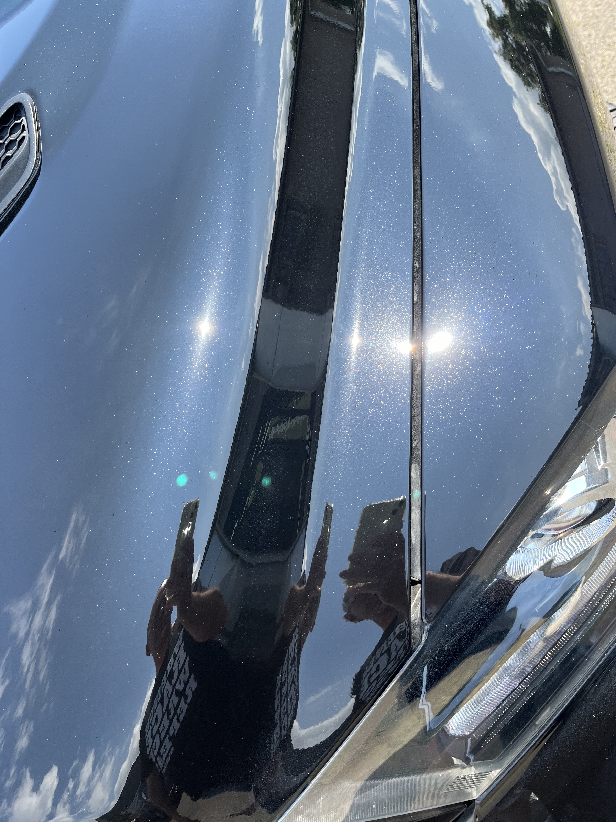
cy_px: 411
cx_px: 308
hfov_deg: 53.1
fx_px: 617
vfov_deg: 67.3
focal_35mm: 26
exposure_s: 1/657
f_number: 1.6
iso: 50
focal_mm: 5.1
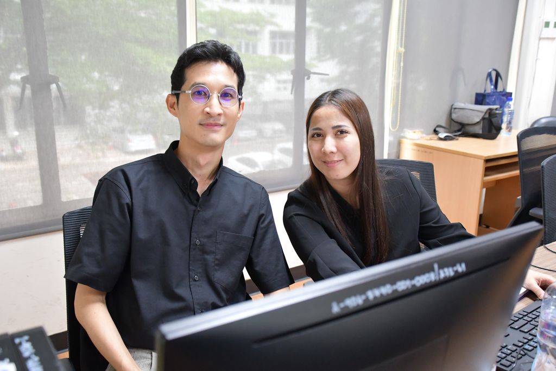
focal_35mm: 33
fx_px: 510
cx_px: 278
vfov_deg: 40.0
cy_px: 186
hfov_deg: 57.2
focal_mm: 22
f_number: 3.5
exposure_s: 1/80
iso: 3200
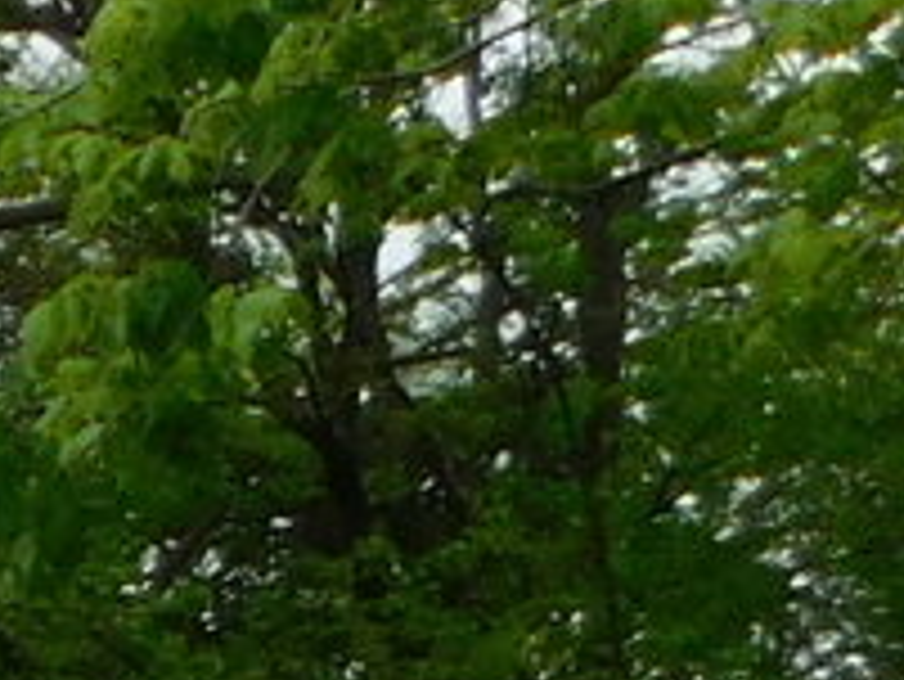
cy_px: 1374
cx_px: -2330
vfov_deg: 8.5
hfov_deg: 8.5
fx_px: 4312
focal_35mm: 165
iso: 125
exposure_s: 1/1000
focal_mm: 4
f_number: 3
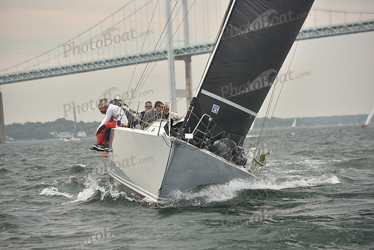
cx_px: 187
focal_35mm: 145
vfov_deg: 9.5
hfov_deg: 14.2
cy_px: 125
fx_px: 1507
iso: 250
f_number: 4.5
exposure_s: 1/500
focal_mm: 145
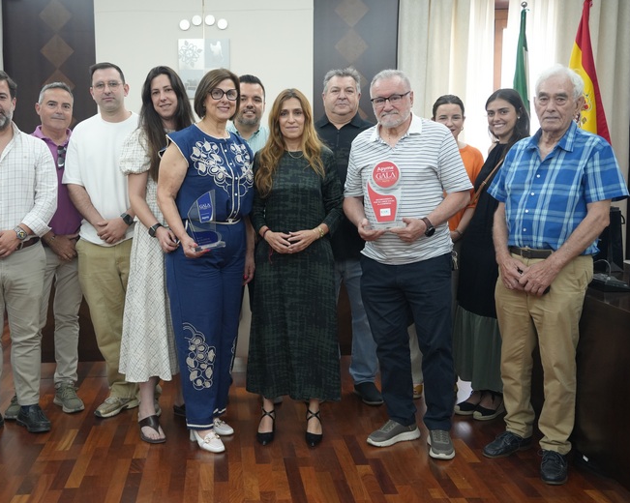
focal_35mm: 45
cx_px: 255
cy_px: 250
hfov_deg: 41.0
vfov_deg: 33.4
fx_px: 839
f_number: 4
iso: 2000
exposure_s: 1/160
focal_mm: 39
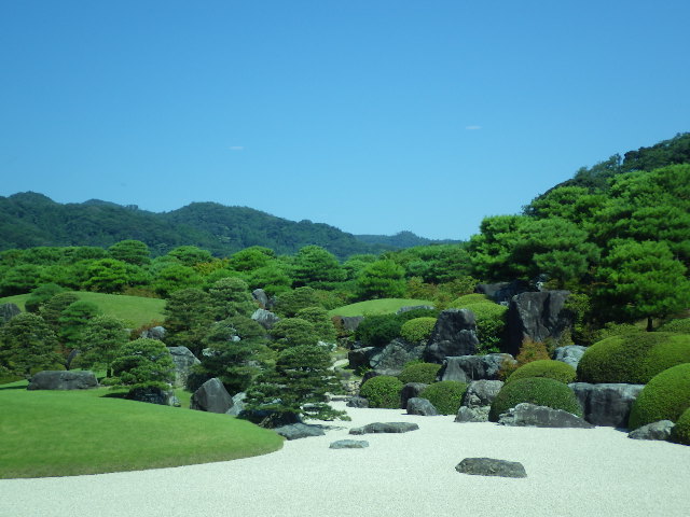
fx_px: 877
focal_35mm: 44
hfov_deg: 42.9
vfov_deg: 32.9
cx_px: 345
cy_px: 258
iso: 125
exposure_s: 1/640
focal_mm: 7.9
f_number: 4
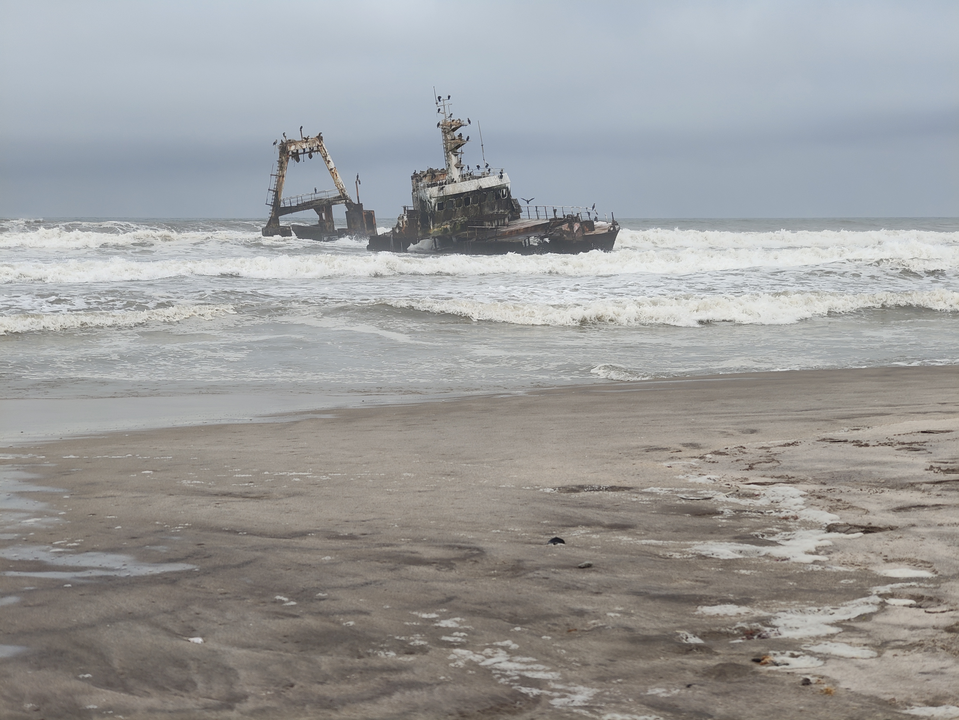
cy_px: 360
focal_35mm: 70
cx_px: 480
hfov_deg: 27.8
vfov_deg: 21.0
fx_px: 1939
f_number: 2.55
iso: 71
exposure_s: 1/1221
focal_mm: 13.3
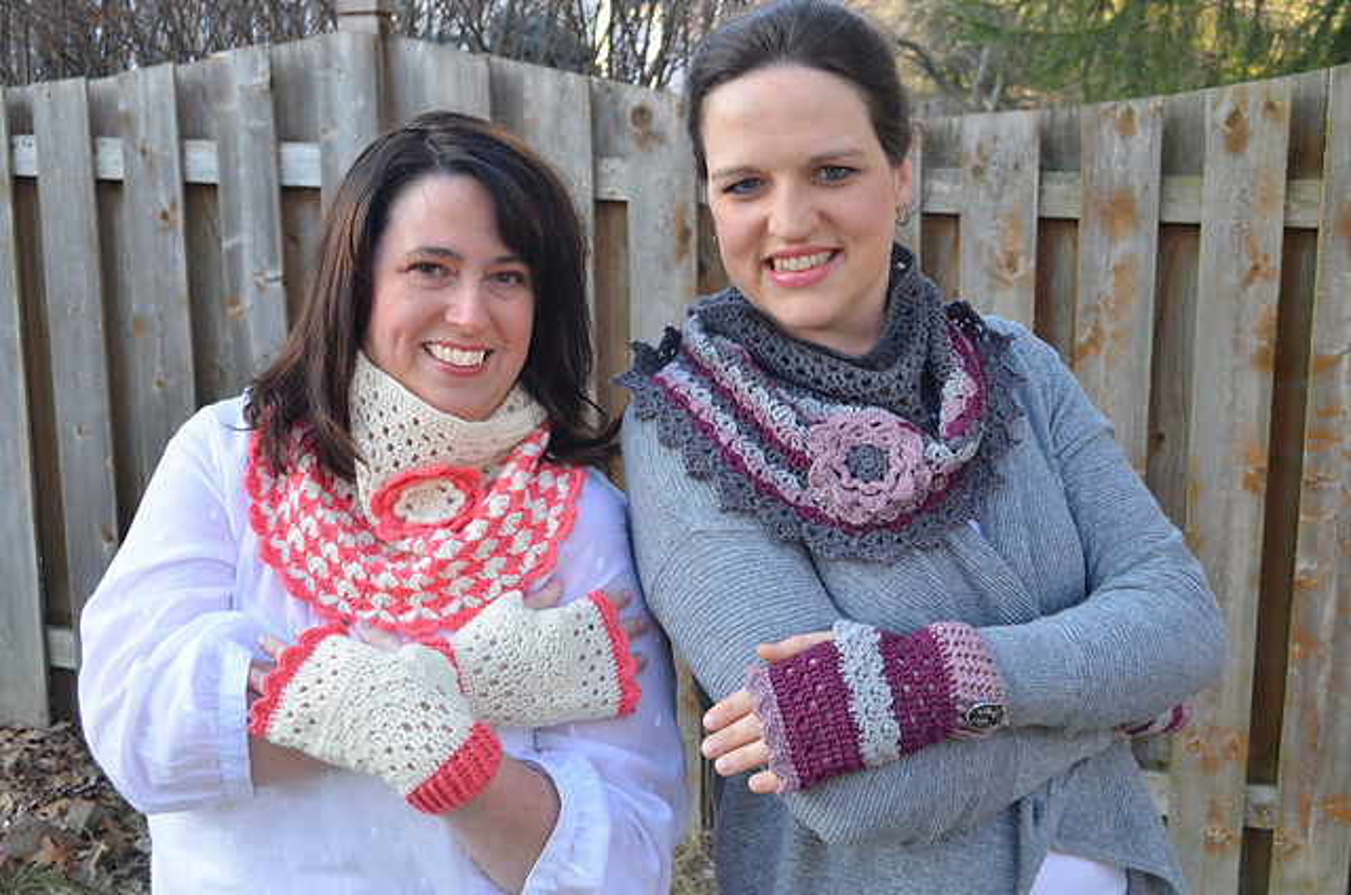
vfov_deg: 34.1
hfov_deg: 49.6
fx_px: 1461
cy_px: 448
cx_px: 676
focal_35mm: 39
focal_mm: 26
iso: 200
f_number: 5.6
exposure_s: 1/60
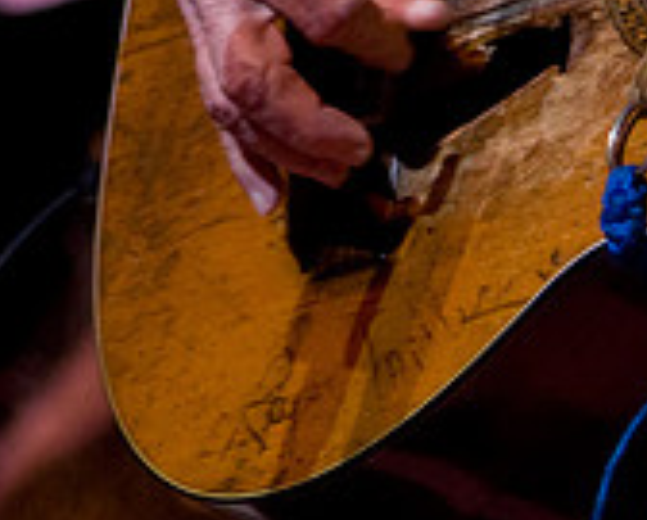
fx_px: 18626
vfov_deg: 1.6
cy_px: -141
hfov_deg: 2.0
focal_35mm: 971
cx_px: 1071
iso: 800
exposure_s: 1/320
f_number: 3.2
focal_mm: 200
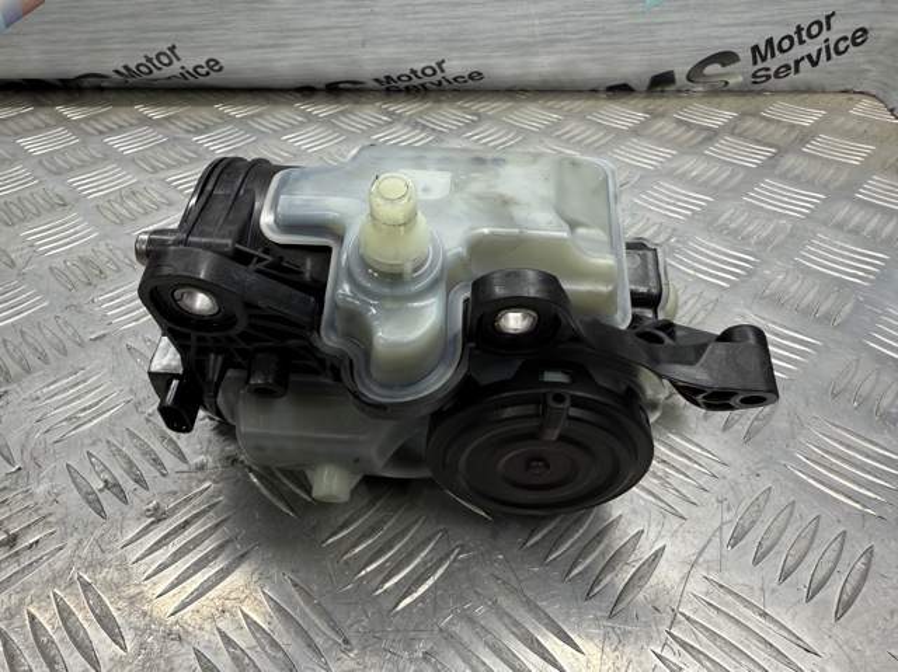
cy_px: 336
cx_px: 449
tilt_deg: -39.9
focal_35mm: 24
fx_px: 622
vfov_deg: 56.8
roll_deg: +0.2
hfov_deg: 71.6
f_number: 2.2
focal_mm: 2.22
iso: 40
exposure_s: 1/100
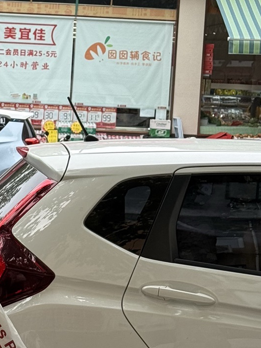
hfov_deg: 10.7
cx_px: -61
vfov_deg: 14.5
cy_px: 186
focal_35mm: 136
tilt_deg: -3.7
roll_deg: -3.6
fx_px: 1368
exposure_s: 1/906
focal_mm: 6.76
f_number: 1.78
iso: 64
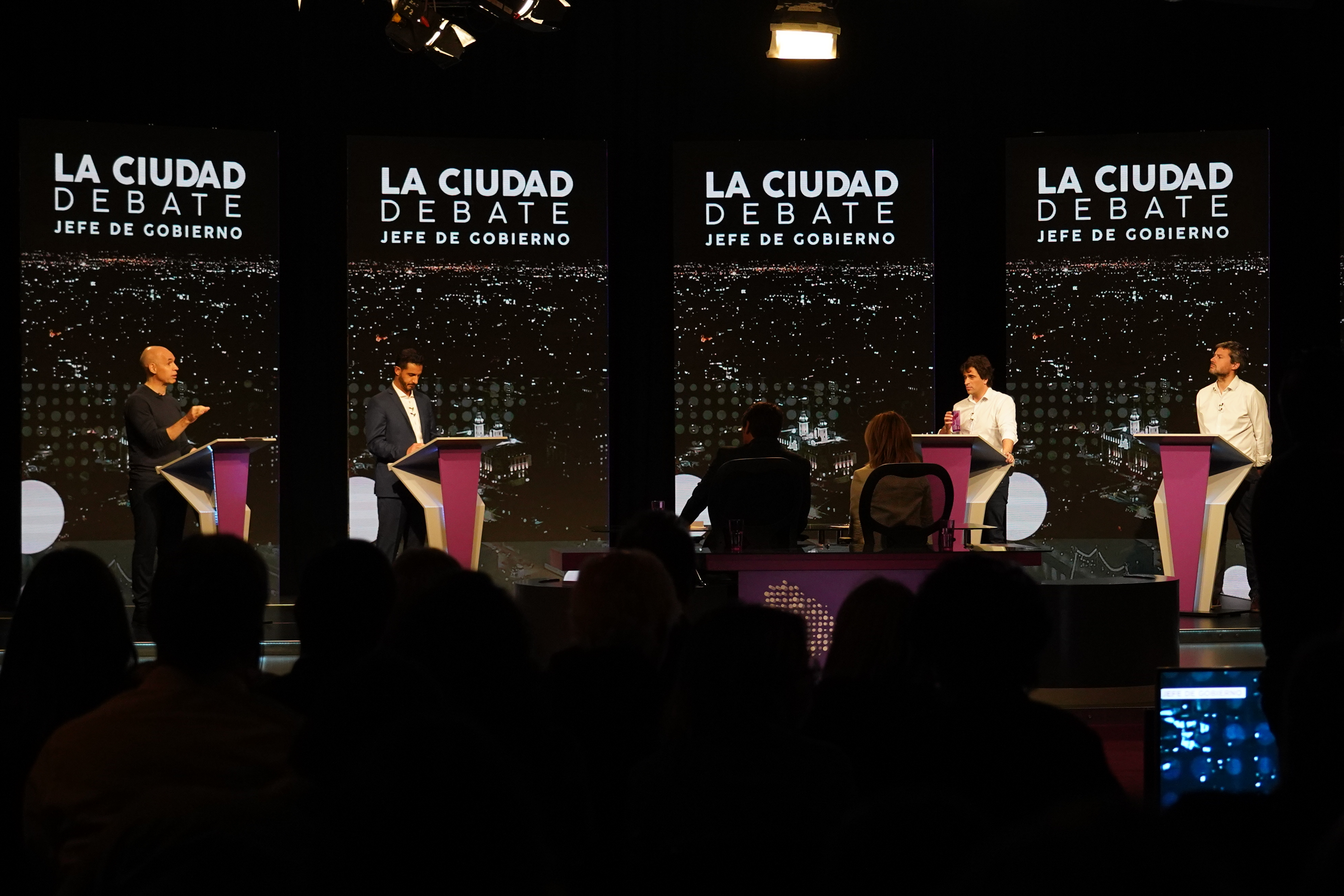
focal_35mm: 81
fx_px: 3024
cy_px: 448
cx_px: 672
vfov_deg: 16.9
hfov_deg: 25.1
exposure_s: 1/250
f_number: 4
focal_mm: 54
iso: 3200
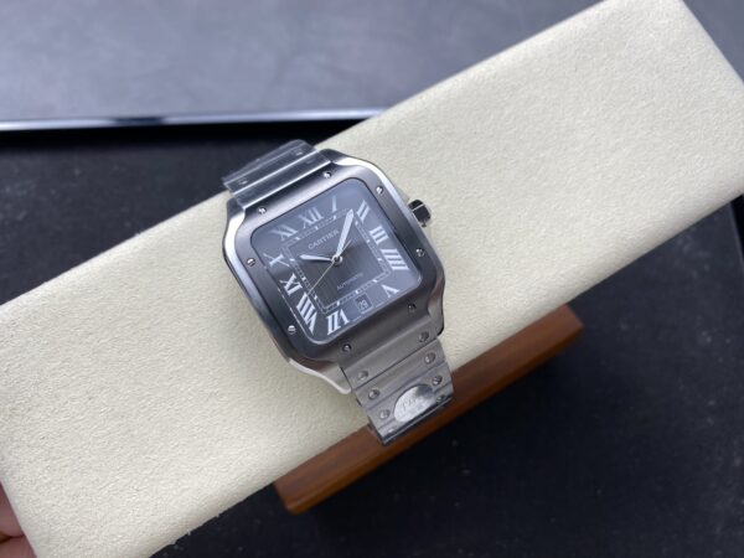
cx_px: 372
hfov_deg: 69.4
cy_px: 279
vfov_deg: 54.9
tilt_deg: -74.8
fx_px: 537
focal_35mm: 25
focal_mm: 4.25
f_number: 1.8
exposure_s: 1/213
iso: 32
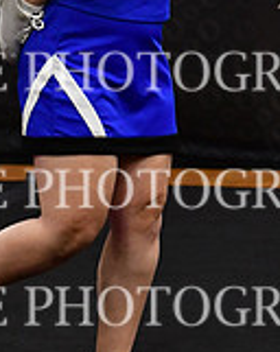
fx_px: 7653
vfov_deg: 2.6
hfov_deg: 2.1
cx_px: 10
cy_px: -105
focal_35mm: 736
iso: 4000
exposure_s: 1/500
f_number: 4
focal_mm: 145
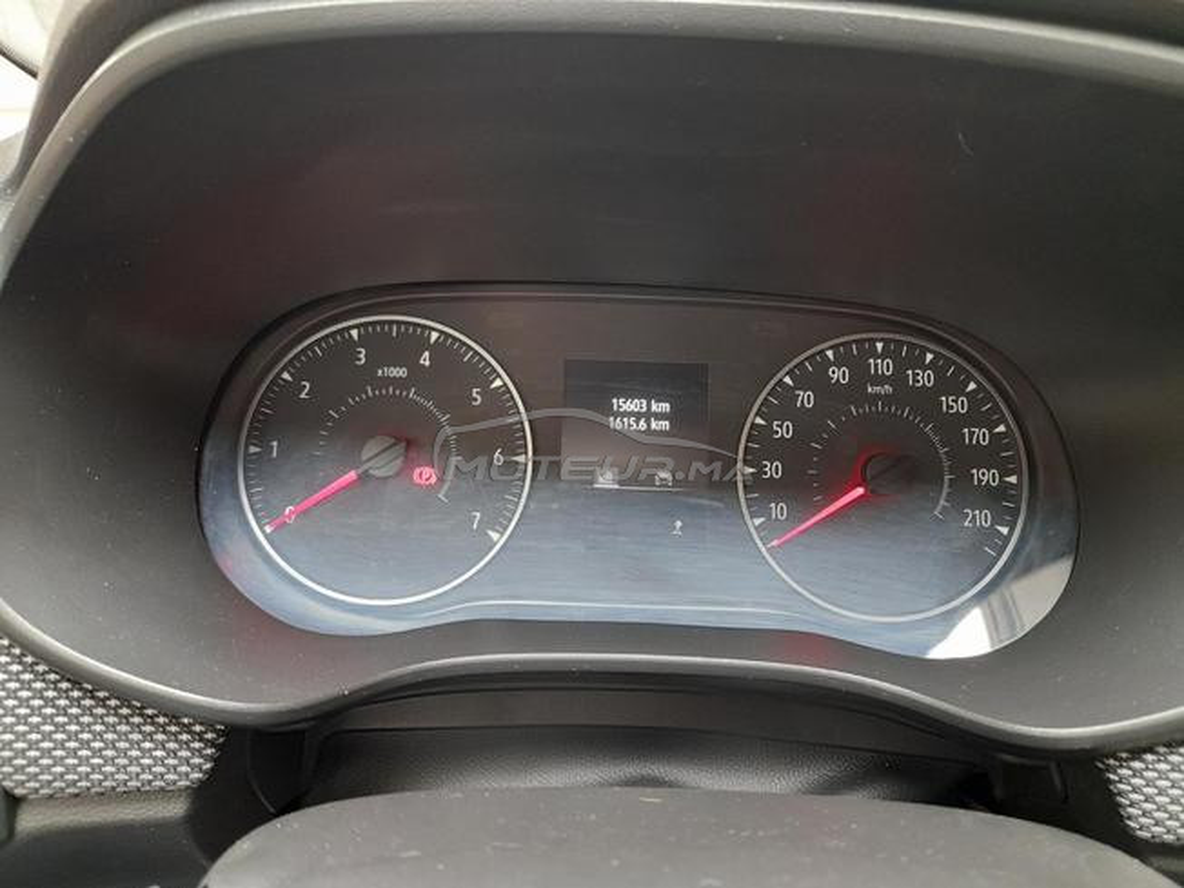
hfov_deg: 69.4
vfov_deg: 54.9
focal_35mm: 25
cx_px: 592
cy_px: 444
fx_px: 855
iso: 400
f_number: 2
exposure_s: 1/30
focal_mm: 4.6
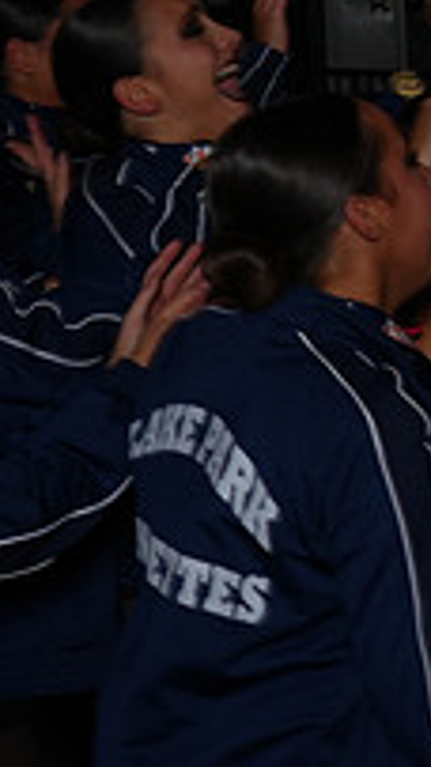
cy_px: 108
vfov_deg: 15.4
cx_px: 1066
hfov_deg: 8.0
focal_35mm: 138
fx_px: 2807
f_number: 9
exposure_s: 1/125
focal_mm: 46
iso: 640
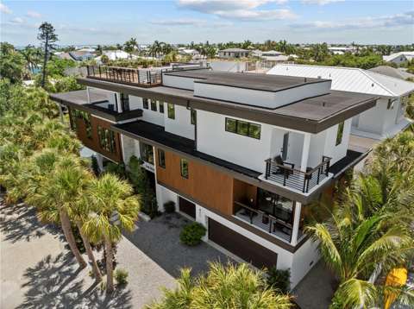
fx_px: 286
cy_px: 154
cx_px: 207
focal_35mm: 24
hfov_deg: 71.7
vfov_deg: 56.6
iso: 160
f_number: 3.5
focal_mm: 12.29
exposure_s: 1/200
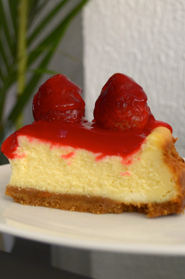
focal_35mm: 64
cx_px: 109
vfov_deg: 31.4
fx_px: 495
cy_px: 115
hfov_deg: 21.1
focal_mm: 26
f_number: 4.2
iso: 500
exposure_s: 1/25
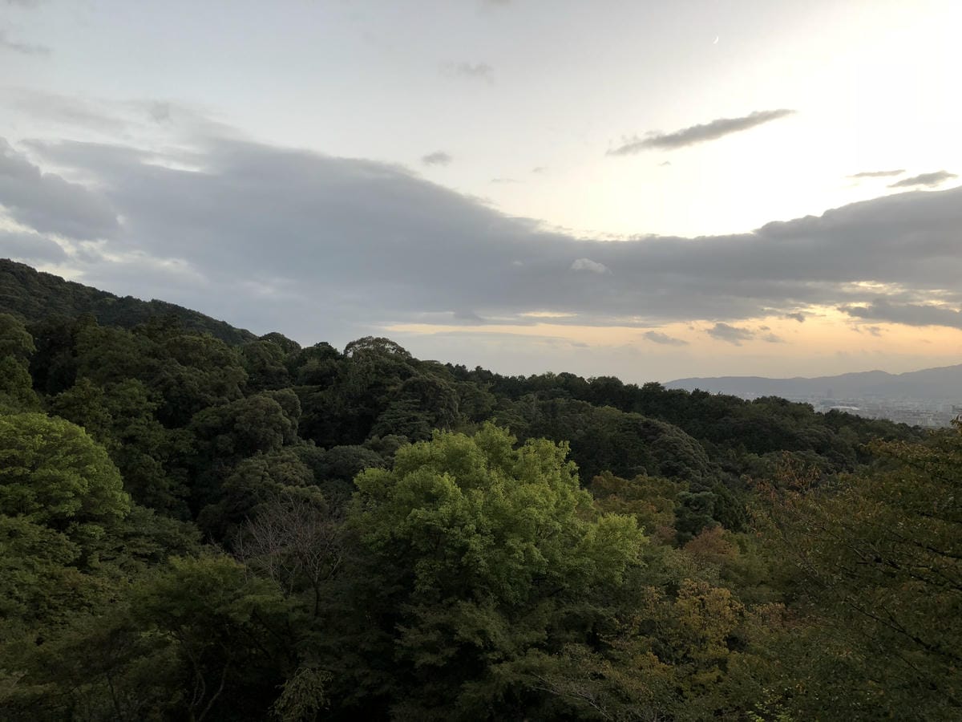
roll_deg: -0.8
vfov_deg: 48.2
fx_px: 806
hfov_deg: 61.7
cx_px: 481
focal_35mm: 29
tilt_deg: +1.0
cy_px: 361
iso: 20
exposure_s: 1/40
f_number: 1.8
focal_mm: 3.99
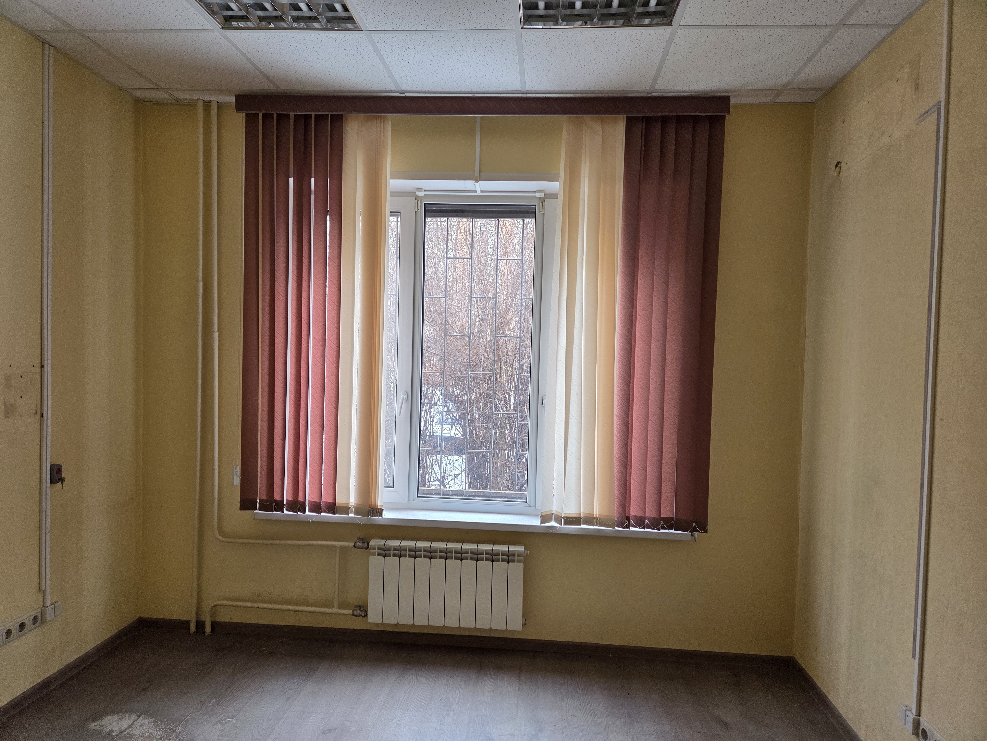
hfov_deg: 73.9
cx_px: 494
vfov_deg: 58.9
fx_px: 656
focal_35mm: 23
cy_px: 370
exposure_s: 1/180
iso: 160
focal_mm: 5.4
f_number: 1.8
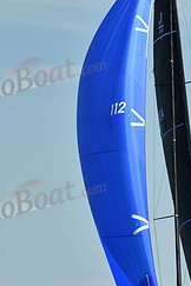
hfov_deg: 6.0
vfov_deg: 9.1
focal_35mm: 227
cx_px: 168
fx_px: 1806
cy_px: 127
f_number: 11
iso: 320
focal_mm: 95
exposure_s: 1/1000
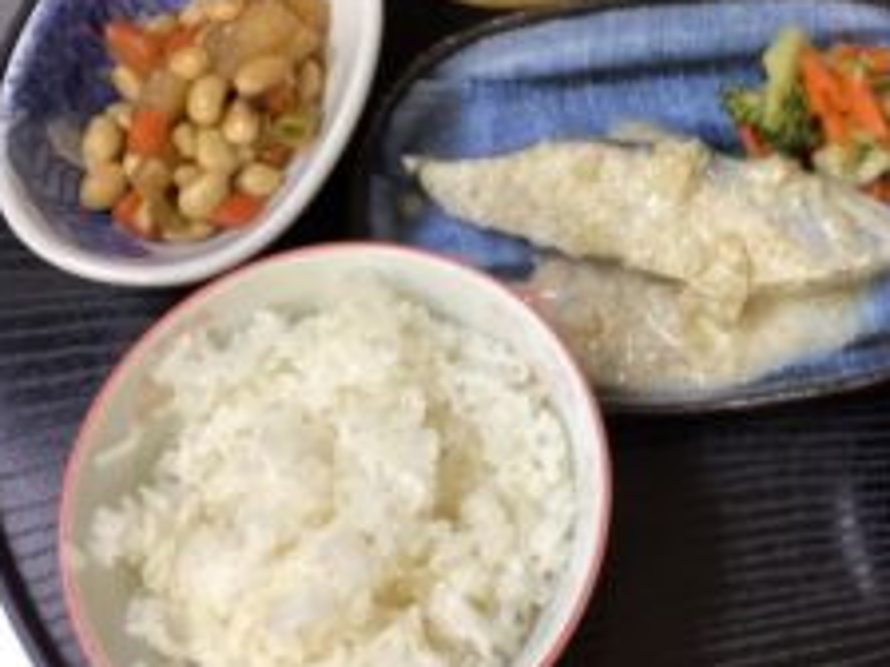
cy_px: 224
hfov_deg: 35.7
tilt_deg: -67.7
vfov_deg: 27.9
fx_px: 1337
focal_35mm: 52
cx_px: 697
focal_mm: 3.3
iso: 250
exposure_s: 1/60
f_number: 2.4
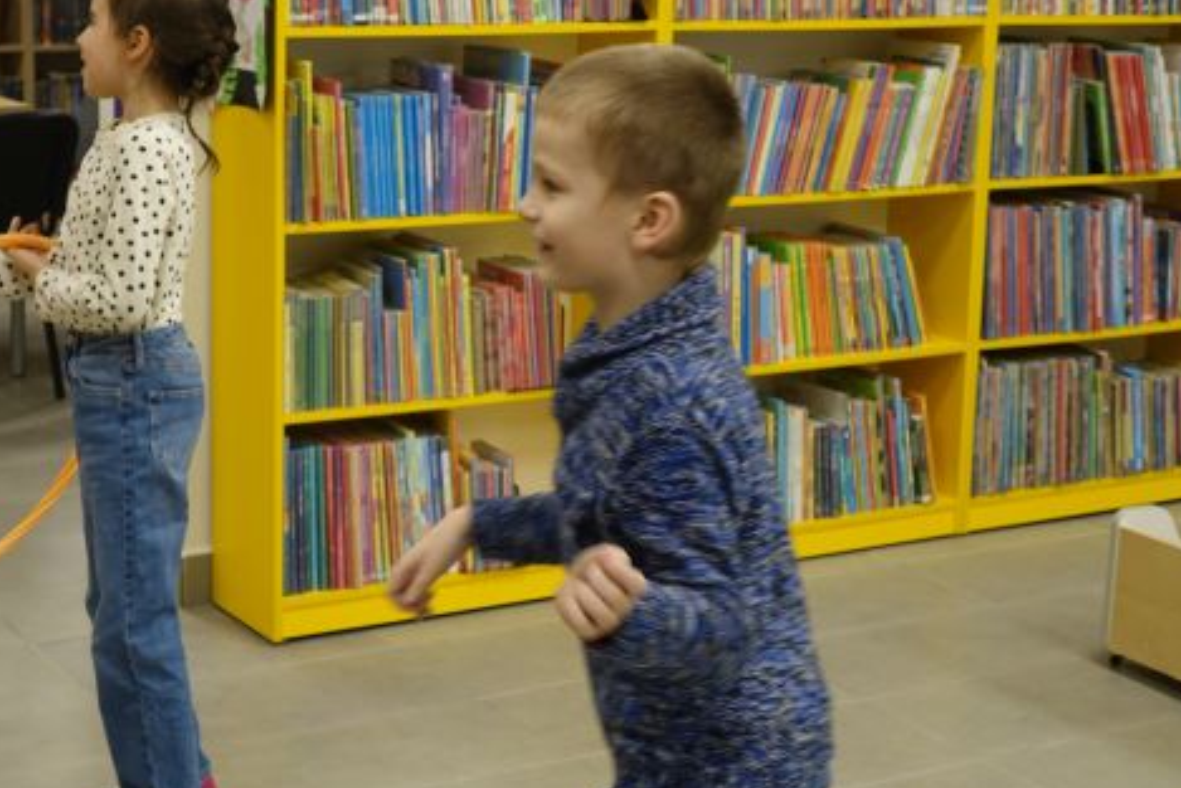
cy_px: 351
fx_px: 2330
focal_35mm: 71
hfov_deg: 28.3
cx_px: 403
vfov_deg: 19.2
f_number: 2.8
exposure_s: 1/60
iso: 400
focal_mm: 18.98
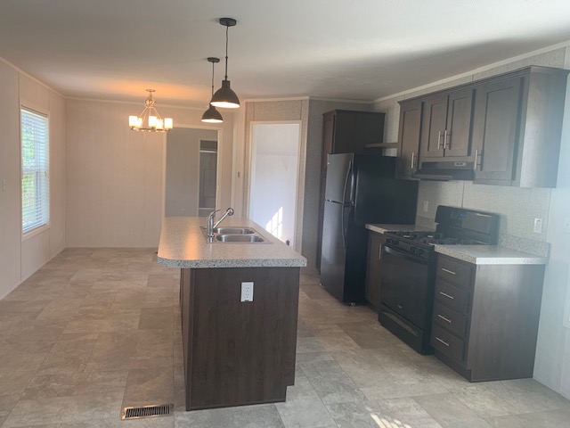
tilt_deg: -7.6
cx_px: 285
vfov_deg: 53.1
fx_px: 428
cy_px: 214
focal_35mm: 26
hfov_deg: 67.3
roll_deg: -2.1
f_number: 1.8
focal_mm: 4.25
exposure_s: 1/120
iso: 64
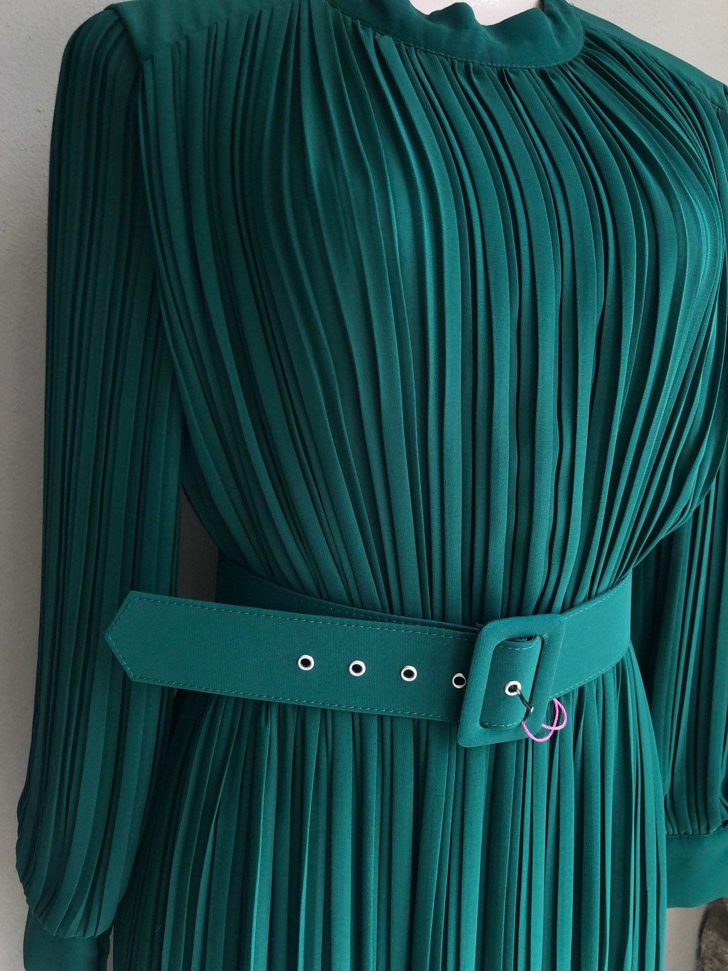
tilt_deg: -13.2
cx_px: 364
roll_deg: +0.0
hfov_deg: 49.7
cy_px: 486
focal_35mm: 28
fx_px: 785
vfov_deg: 63.4
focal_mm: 4
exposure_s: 1/50
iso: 25
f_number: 1.8
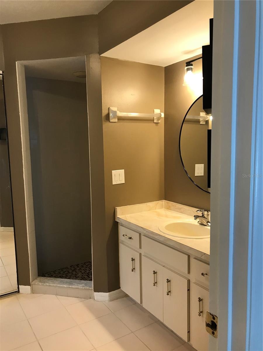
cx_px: 132
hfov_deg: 49.7
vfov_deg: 63.4
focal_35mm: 28
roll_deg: +0.4
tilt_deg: -5.3
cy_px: 176
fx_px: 284
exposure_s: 1/30
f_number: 1.8
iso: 32
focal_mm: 3.99
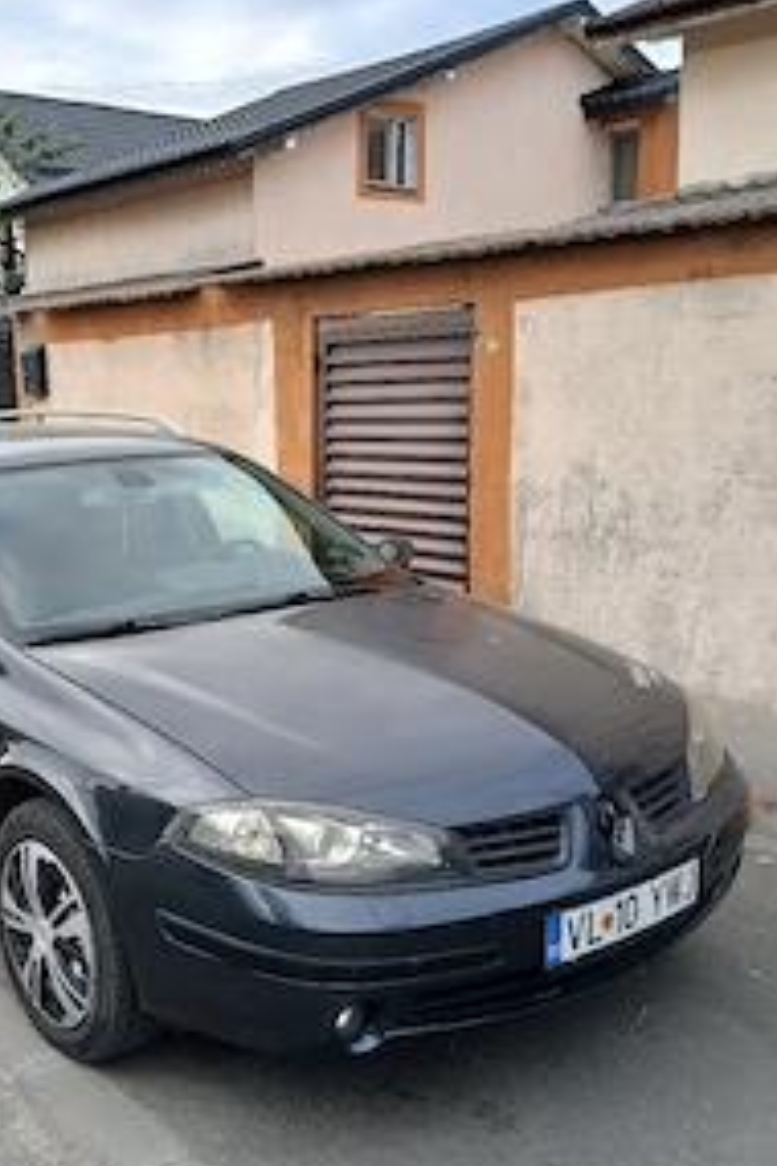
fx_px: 1230
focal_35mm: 38
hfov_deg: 34.2
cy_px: 606
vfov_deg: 50.7
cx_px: 180
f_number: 1.8
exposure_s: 1/128
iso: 20
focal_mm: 3.98
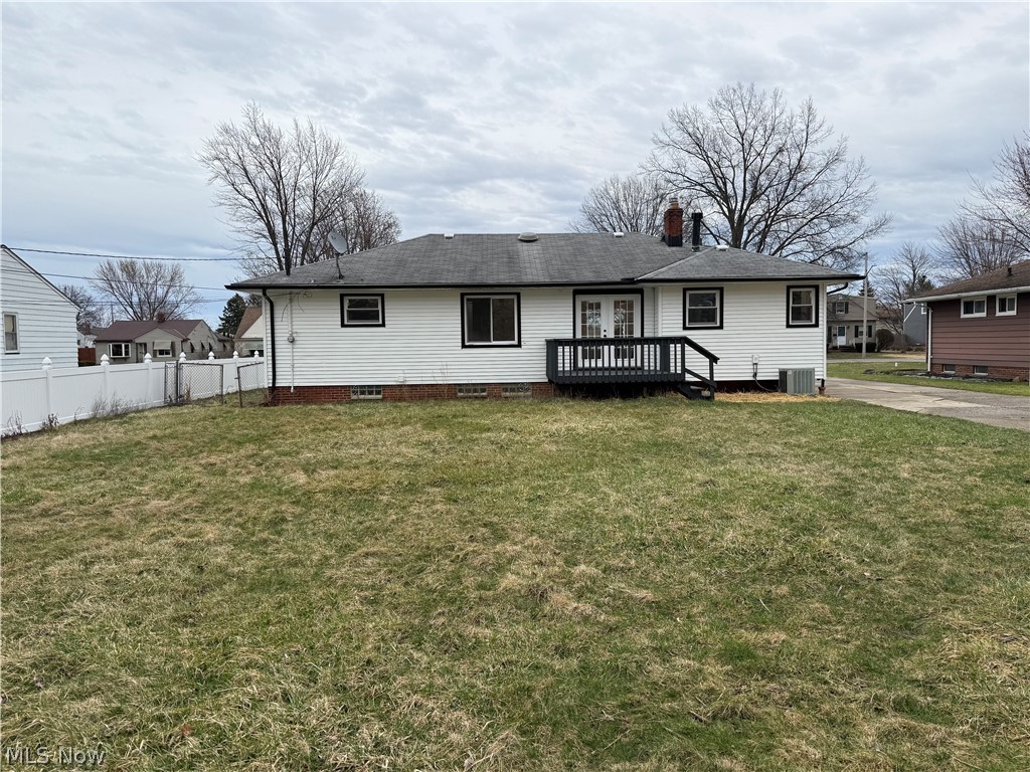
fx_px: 714
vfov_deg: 56.8
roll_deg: +1.3
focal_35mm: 24
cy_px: 386
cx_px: 515
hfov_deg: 71.6
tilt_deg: -1.8
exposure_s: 1/1337
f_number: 1.78
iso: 80
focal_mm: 6.76
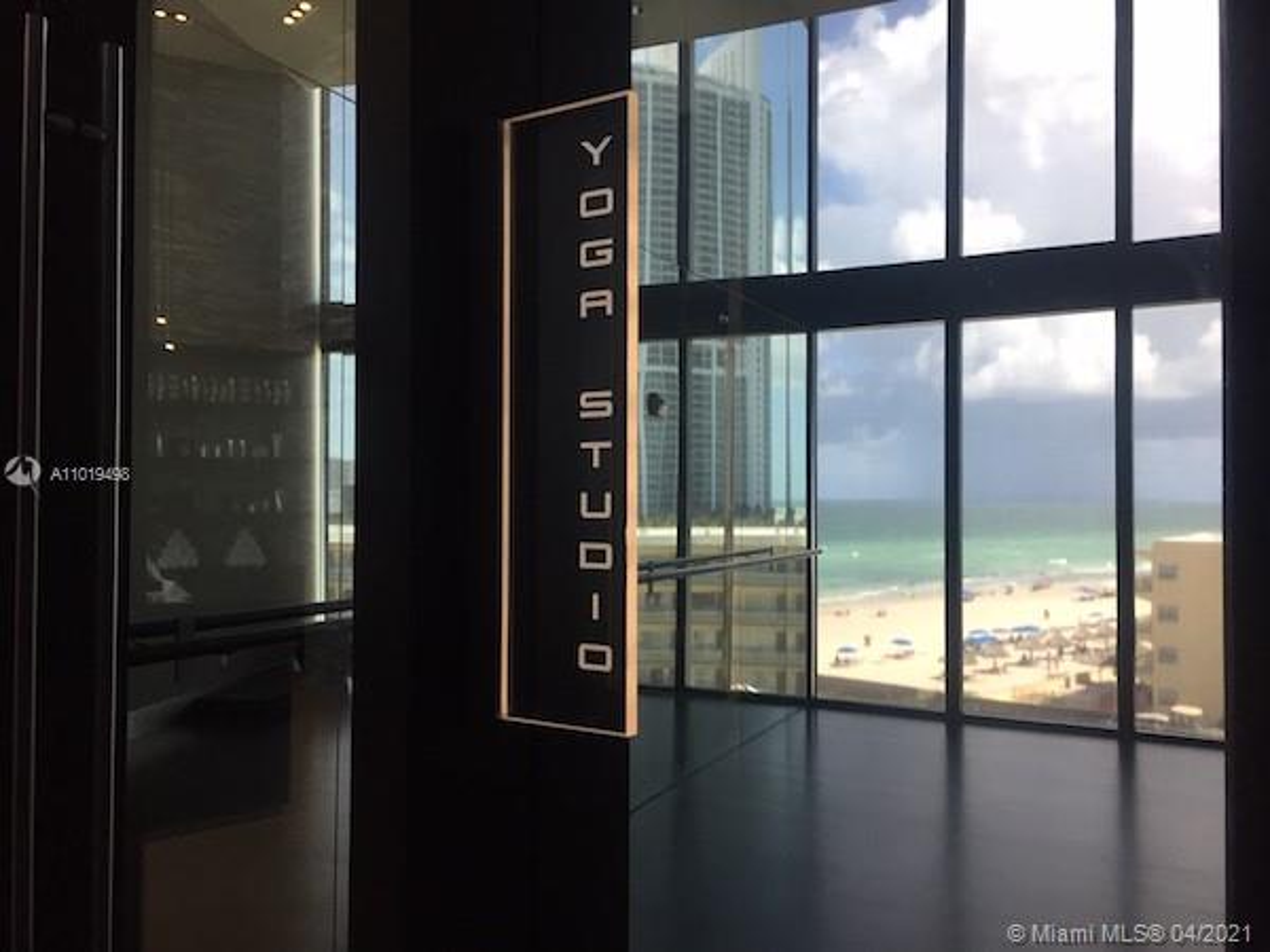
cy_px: 476
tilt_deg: +1.0
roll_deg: -0.2
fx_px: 1064
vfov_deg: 48.2
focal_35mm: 29
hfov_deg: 61.7
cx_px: 635
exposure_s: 1/30
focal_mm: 4.15
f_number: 2.2
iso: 40
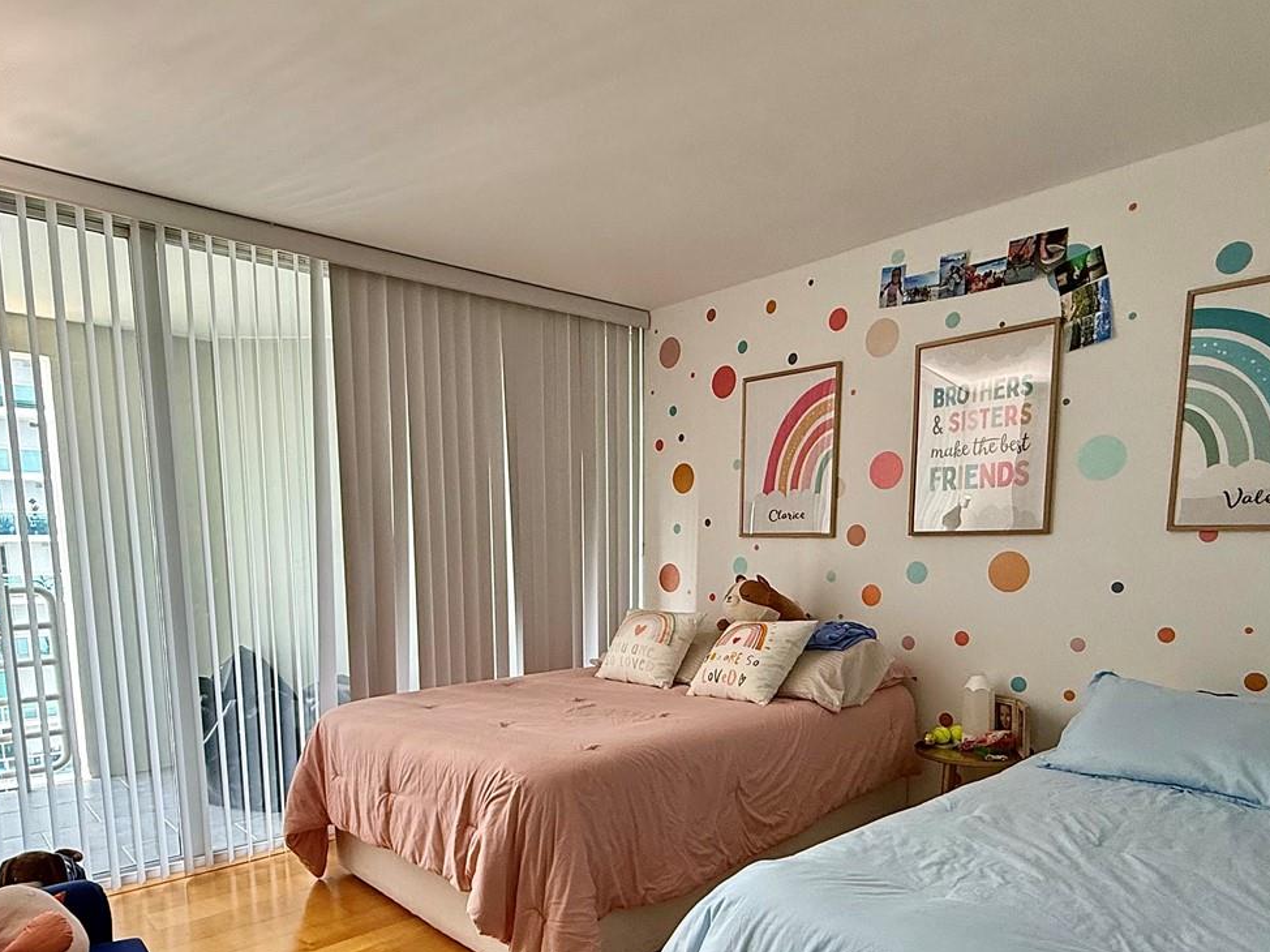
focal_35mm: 23
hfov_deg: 73.9
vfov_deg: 57.2
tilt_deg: -7.7
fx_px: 844
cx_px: 632
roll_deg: +0.1
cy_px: 656
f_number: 2.2
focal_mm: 2.22
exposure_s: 1/60
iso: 200
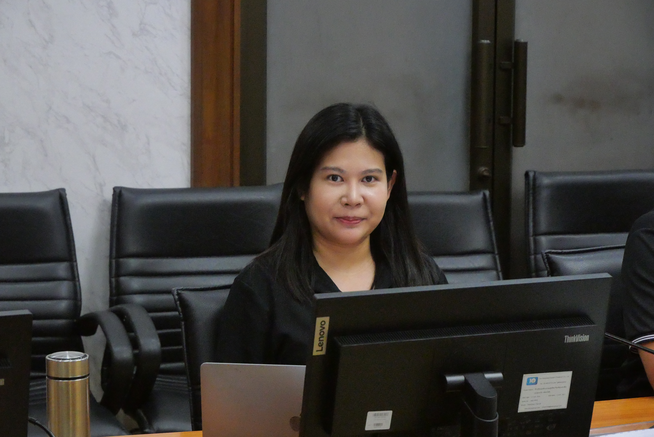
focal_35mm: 124
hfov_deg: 16.5
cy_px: 218
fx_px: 2254
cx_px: 327
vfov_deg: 11.1
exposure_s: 1/200
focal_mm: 60
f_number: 5.6
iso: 6400
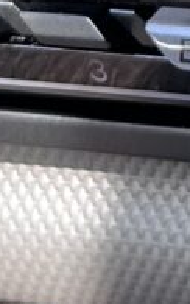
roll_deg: +0.3
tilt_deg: -4.9
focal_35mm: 267
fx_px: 2210
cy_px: -433
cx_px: 357
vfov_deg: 7.3
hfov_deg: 4.9
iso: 64
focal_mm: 6.86
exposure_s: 1/123
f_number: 1.78
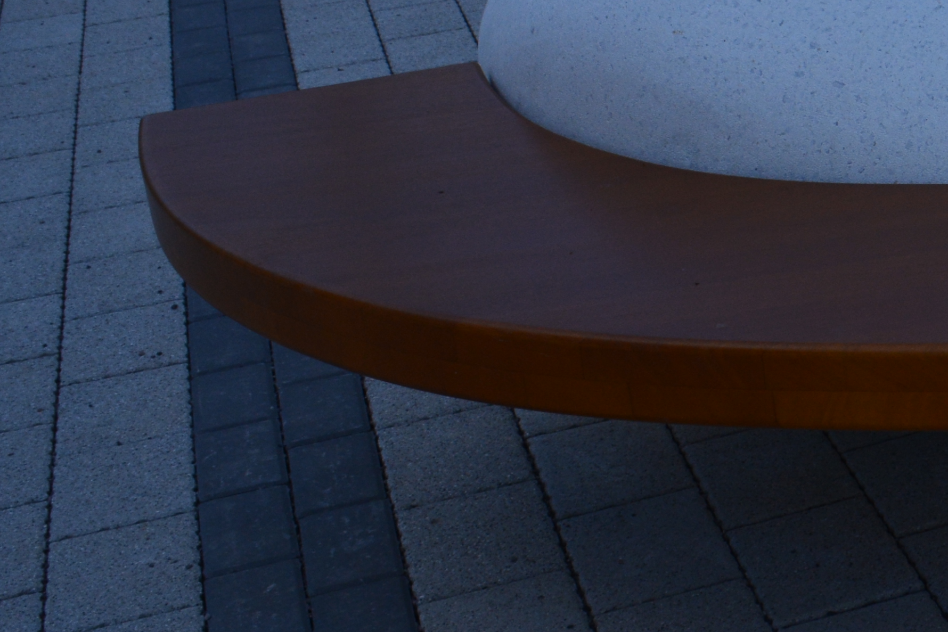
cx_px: 1423
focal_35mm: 91
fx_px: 2396
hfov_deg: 19.5
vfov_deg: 14.8
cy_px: 24
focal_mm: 18
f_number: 10
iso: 200
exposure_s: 1/320
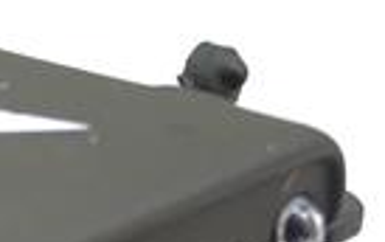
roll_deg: -1.7
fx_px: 1880
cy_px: 203
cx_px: -430
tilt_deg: -21.6
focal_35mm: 179
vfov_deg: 7.3
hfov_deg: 10.6
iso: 50
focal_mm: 4.15
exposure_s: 1/33
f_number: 2.2
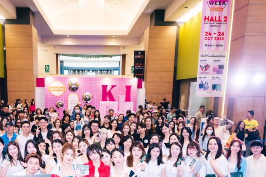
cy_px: 143
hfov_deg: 48.7
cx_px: 88
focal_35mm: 39
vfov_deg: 33.2
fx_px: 288
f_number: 4
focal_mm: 24
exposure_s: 1/160
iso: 1600
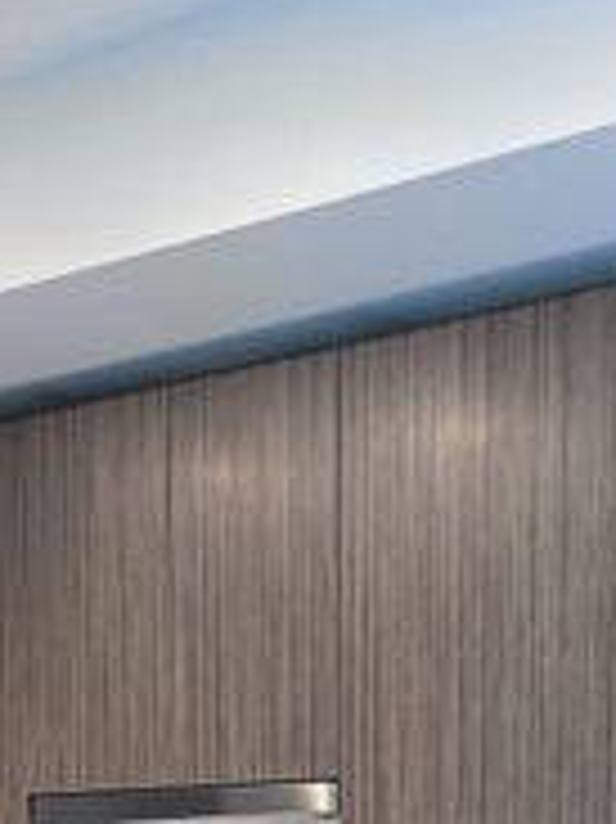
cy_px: 1259
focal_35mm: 95
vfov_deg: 18.2
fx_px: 2257
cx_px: 472
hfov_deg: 15.5
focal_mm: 5.7
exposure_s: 1/120
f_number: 1.5
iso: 100
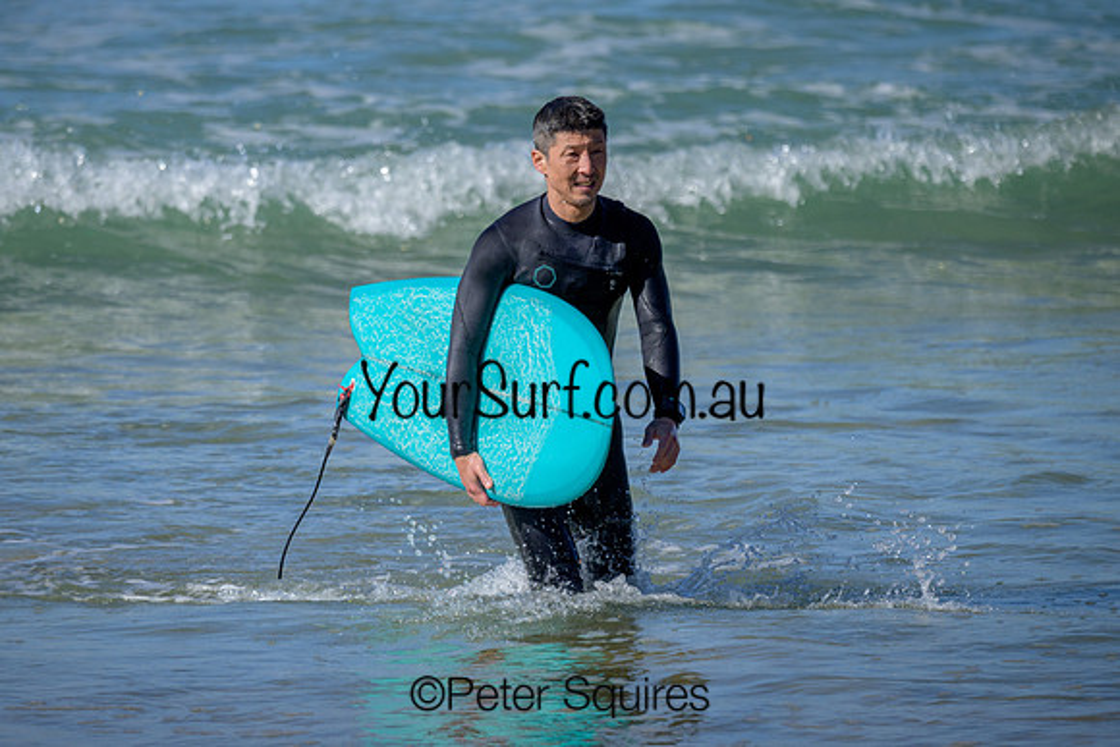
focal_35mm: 1099
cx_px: 445
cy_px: 347
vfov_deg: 1.3
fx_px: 34197
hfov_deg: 1.9
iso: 360
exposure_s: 1/2000
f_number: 6.3
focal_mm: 800
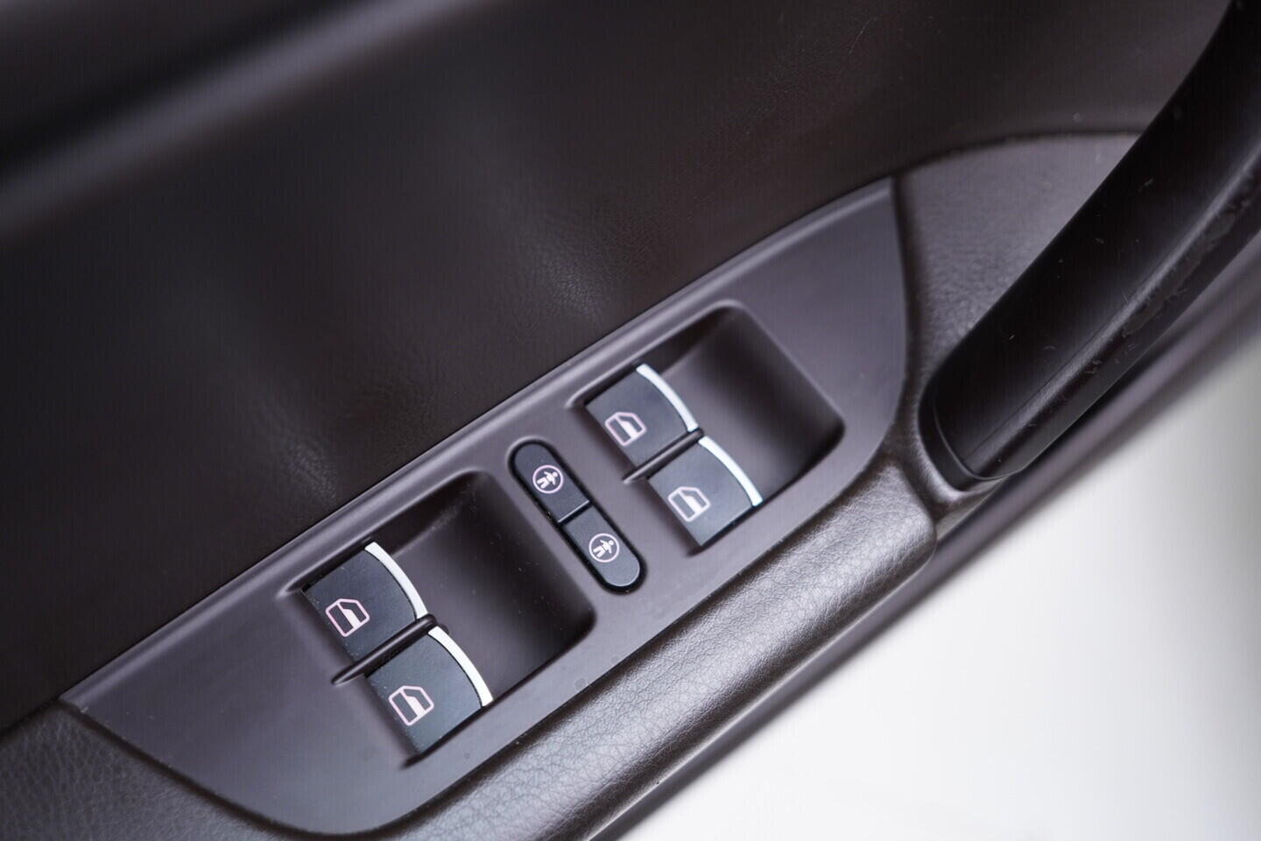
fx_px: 1261
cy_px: 420
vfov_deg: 36.9
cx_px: 630
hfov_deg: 53.1
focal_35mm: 36
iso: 400
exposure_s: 1/40
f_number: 2.8
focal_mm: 24
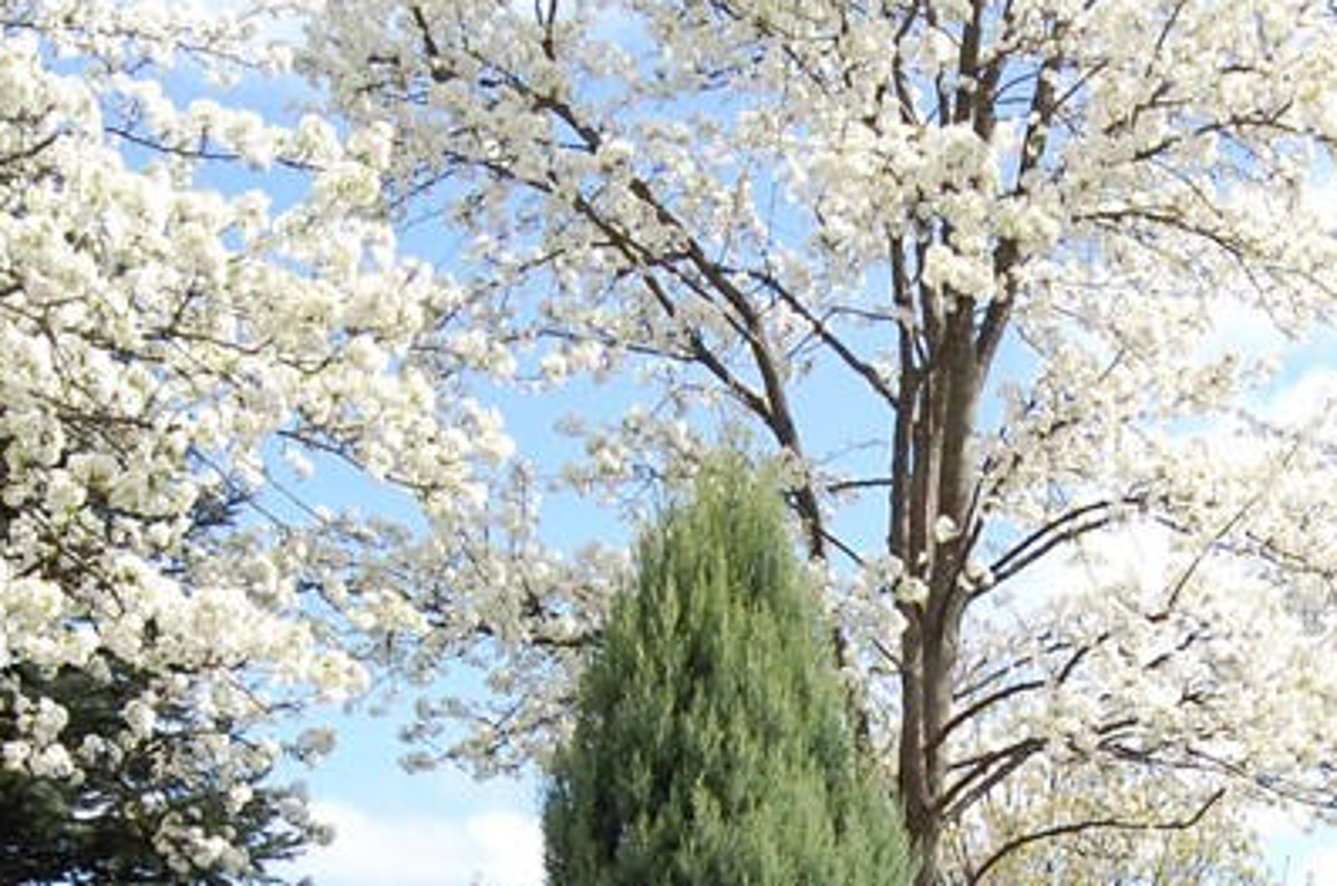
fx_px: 2743
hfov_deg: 27.3
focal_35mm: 74
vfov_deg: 17.9
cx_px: 864
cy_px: 859
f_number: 9
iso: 200
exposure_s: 1/250
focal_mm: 18
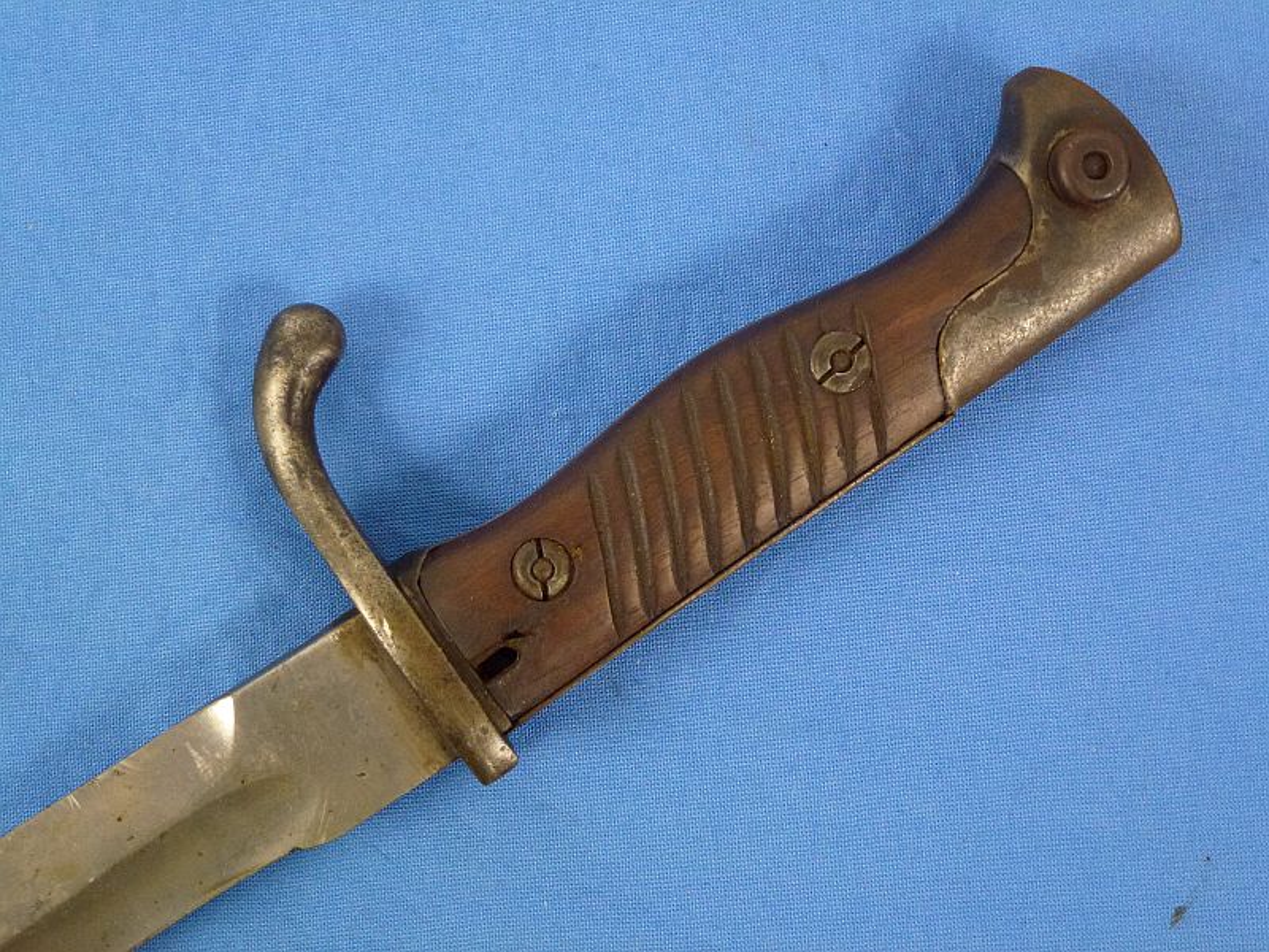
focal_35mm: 52
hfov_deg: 36.8
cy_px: 476
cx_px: 634
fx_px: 1906
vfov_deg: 28.0
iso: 400
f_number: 4.3
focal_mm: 9.4
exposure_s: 1/80
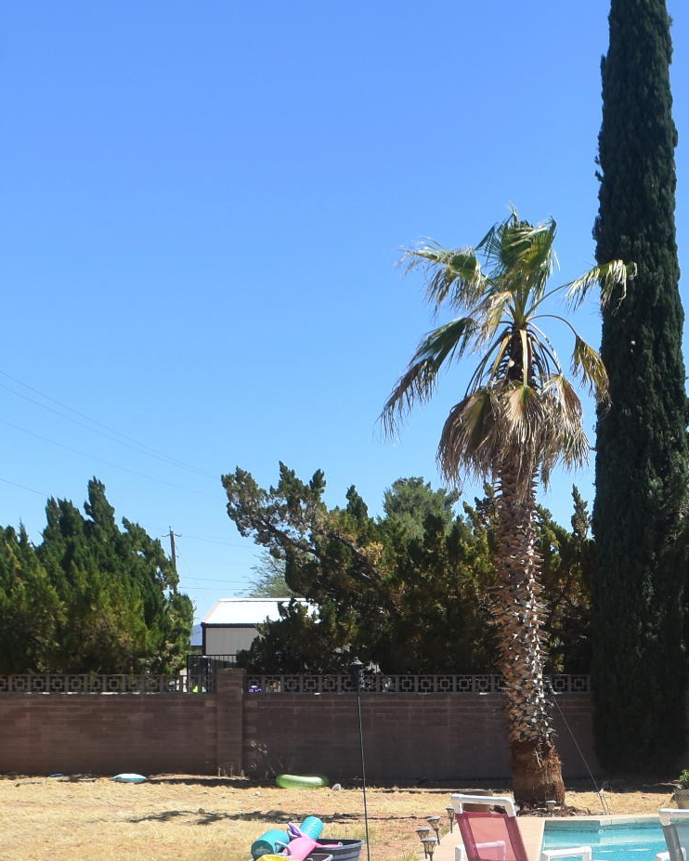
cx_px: 587
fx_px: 2089
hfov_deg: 18.5
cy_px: 600
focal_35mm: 82
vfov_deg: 23.1
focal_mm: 18
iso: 180
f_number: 8
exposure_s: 1/500
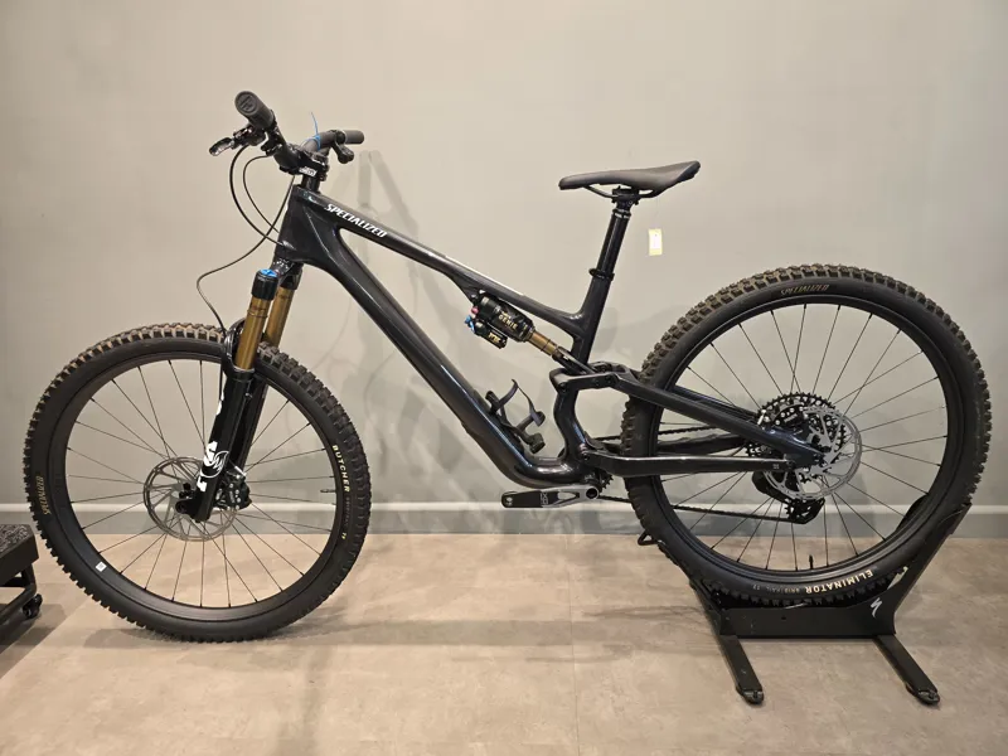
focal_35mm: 23
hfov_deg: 73.9
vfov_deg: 58.9
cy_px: 378
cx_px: 504
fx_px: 670
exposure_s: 1/50
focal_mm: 6.3
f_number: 1.7
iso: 125
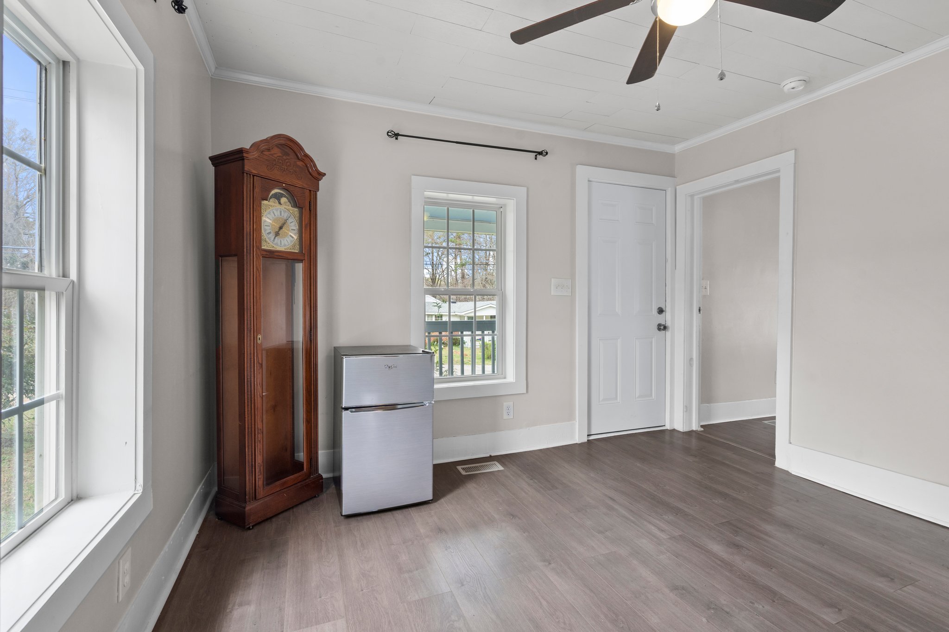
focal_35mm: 16
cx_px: 474
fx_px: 422
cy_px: 316
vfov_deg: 73.7
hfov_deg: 96.7
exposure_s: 1/6
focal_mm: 16
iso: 400
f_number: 8
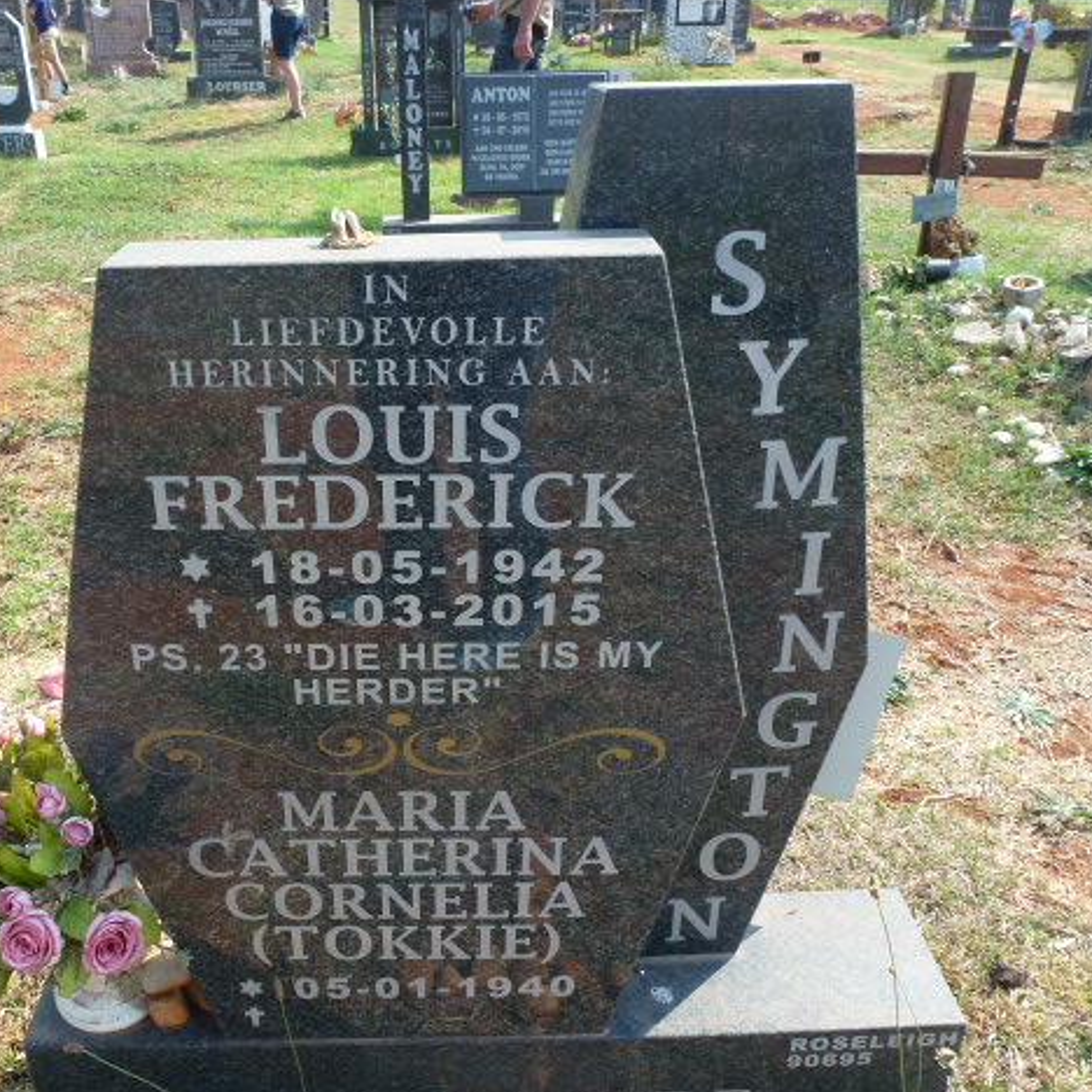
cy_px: 551
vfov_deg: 55.6
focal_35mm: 29
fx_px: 1035
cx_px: 429
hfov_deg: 55.2
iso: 100
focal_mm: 4.3
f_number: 4
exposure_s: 1/250
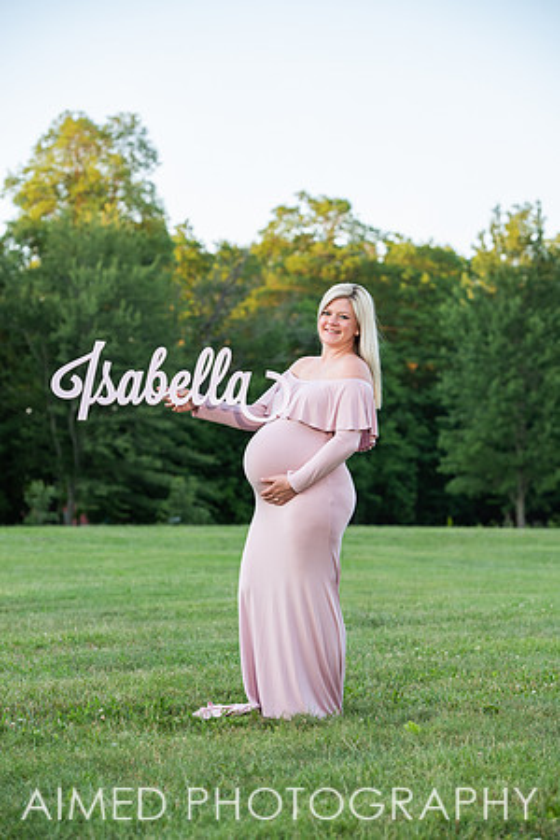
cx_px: 280
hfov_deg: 13.7
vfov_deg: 20.4
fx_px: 2333
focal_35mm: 100
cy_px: 420
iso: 500
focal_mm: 100
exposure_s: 1/250
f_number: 5
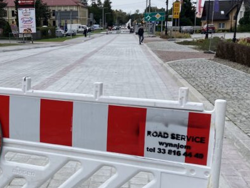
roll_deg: +0.1
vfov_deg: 26.9
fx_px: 390
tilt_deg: -13.1
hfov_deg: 35.1
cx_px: 77
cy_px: 124
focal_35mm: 54
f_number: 1.8
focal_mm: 3.99
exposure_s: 1/534
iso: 32
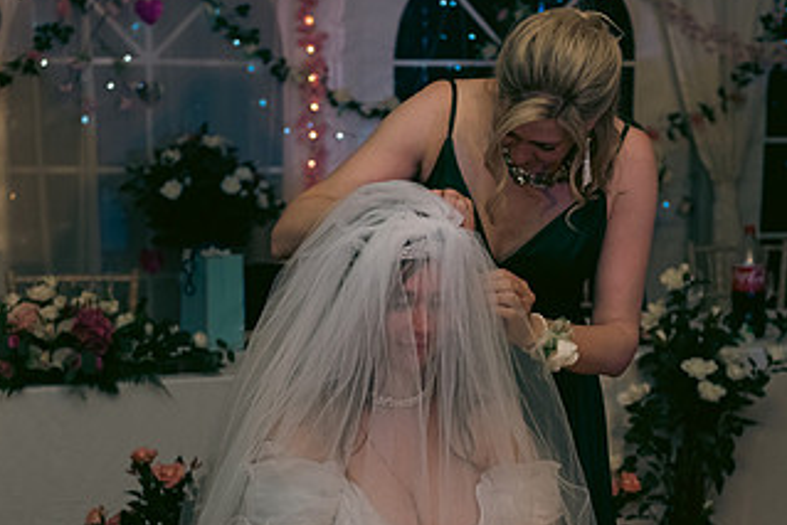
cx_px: 402
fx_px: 2187
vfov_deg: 13.7
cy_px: 361
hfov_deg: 20.4
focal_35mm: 100
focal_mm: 55
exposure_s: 1/160
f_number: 3.5
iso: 800
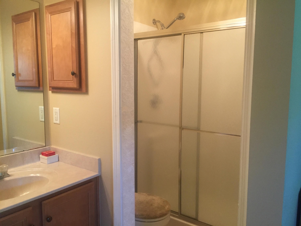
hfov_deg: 61.7
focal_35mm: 29
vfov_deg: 48.2
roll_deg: -2.8
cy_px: 113
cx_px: 150
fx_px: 252
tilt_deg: -5.5
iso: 125
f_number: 2.2
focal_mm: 4.15
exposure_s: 1/30
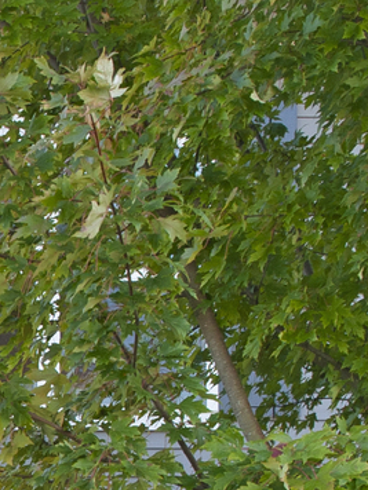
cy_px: 604
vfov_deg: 13.7
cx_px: -409
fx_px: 1984
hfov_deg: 9.7
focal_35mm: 140
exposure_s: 1/125
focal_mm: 32
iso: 400
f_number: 8
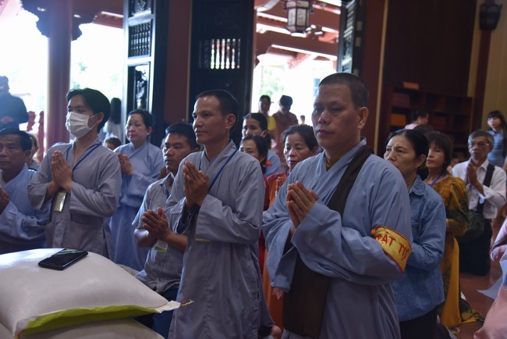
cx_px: 254
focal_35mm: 44
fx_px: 620
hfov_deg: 44.5
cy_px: 170
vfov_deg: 30.5
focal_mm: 44
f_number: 4
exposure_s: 1/60
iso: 640
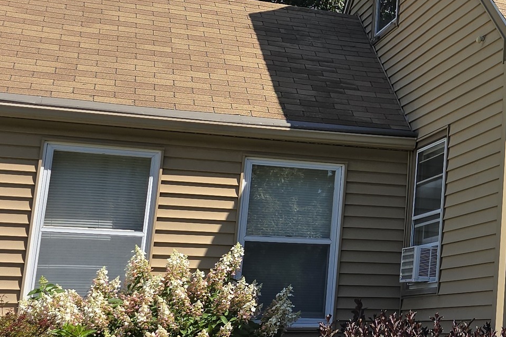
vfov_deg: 17.6
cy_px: 96
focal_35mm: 77
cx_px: 635
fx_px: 1082
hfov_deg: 23.6
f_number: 1.7
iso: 12
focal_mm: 6.3
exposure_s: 1/756
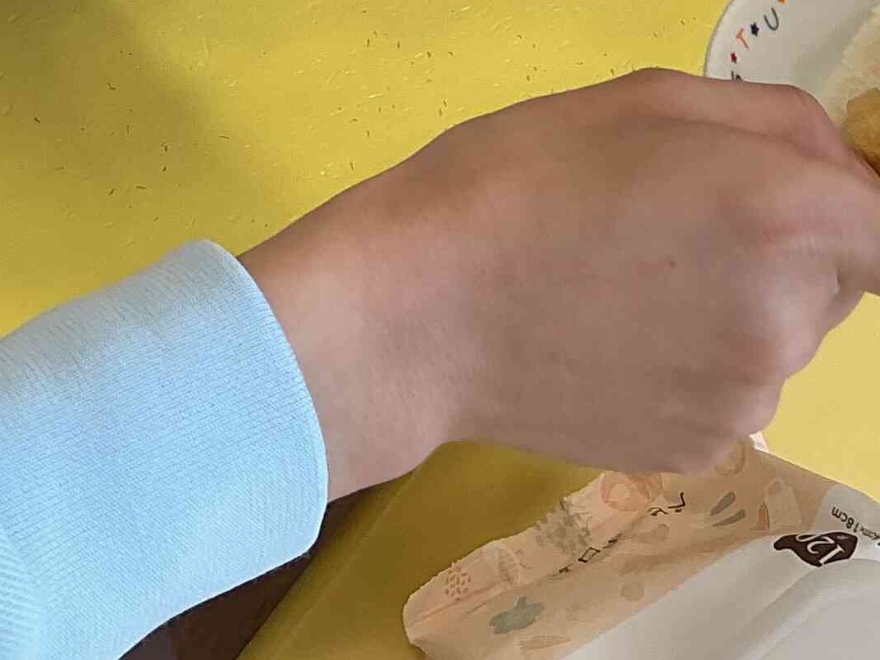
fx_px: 2771
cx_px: 435
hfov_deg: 18.0
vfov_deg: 12.4
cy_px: -533
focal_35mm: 109
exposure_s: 1/100
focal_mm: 3
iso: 25
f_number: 1.8
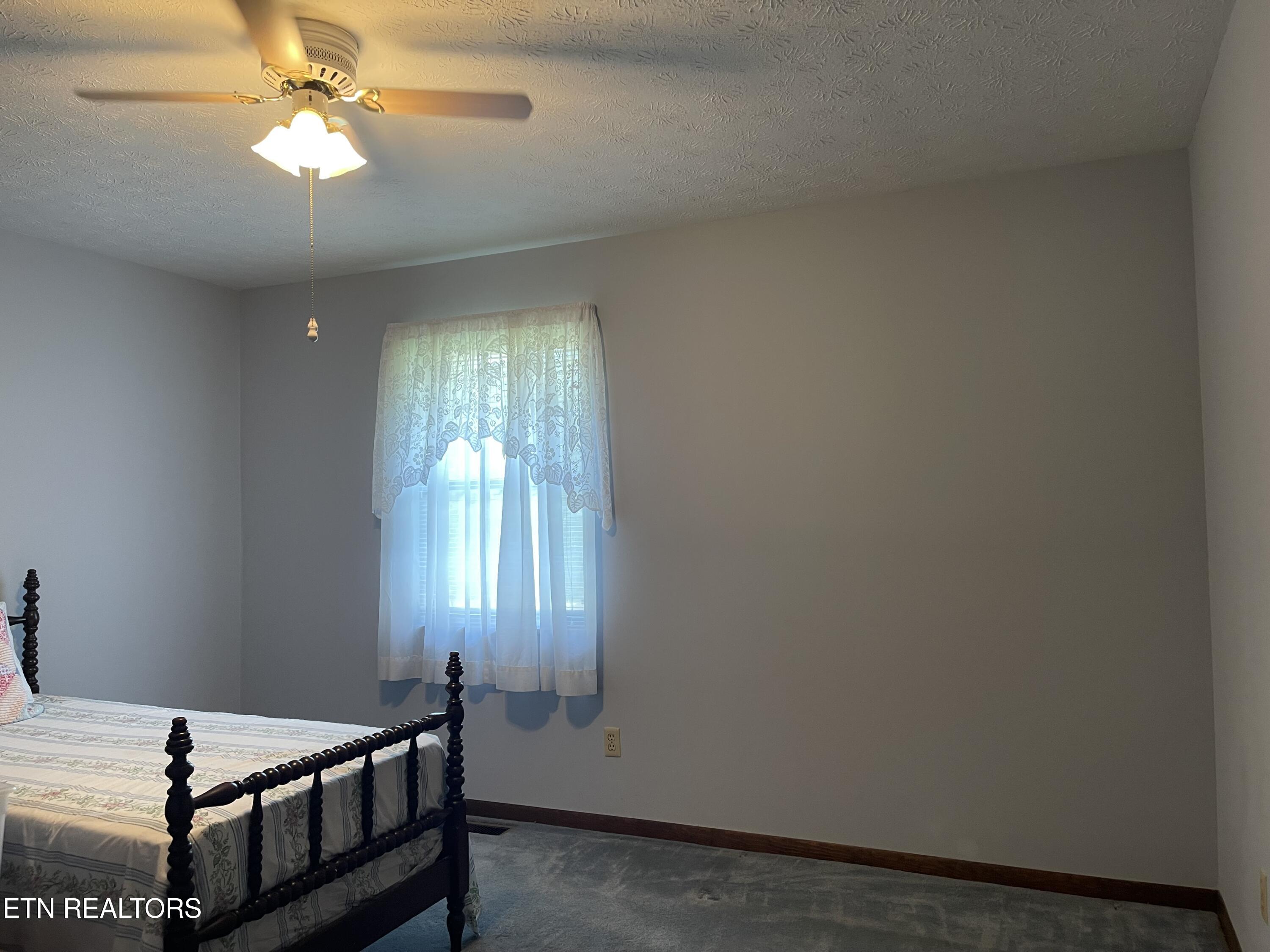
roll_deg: +1.4
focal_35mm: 25
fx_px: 917
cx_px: 635
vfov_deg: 54.9
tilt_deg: +1.7
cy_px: 476
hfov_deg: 69.4
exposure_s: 1/60
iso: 100
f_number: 1.6
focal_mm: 5.1
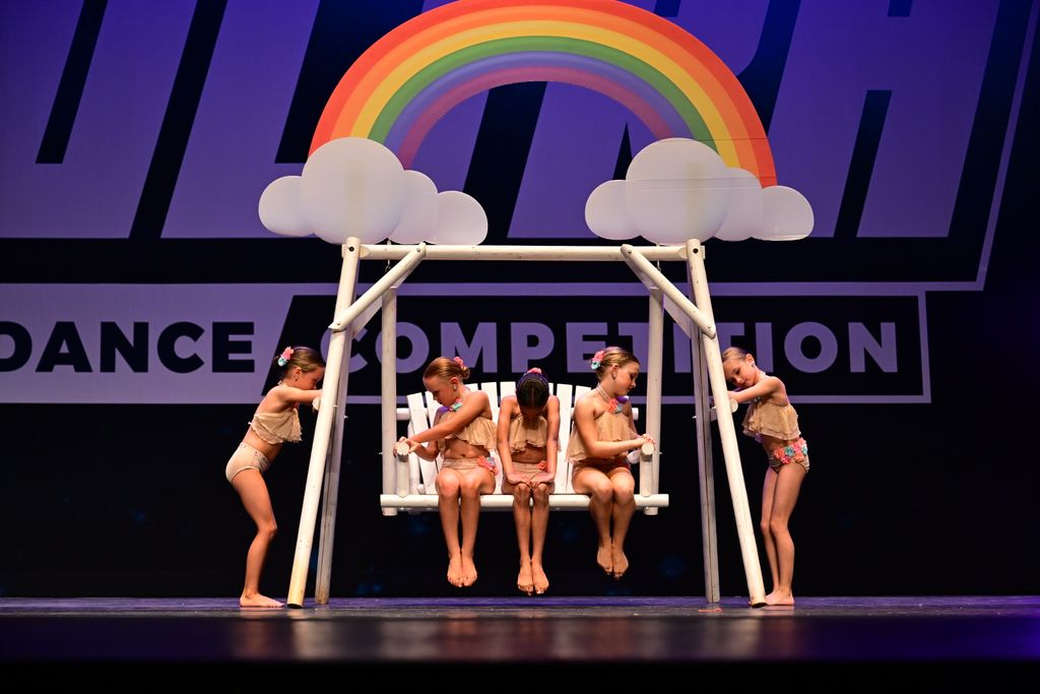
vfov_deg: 19.5
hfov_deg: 28.8
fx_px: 2022
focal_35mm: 70
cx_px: 520
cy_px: 347
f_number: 3.5
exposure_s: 1/1000
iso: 2500
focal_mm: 70
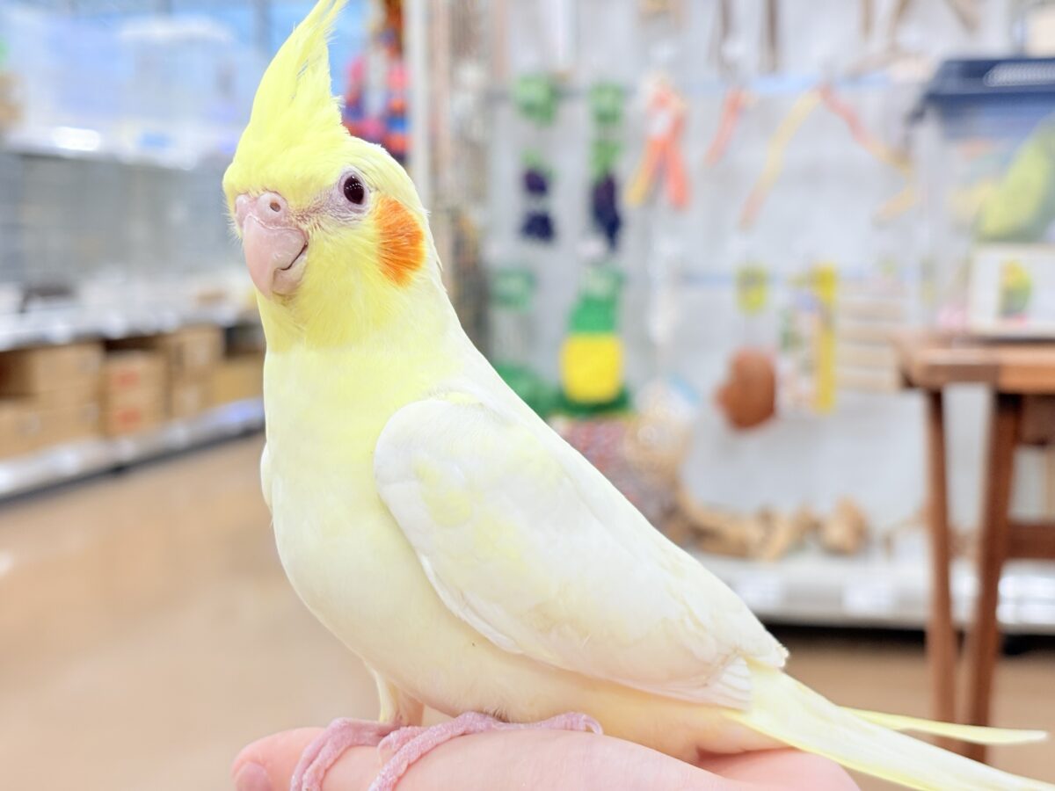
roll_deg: +1.7
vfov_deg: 28.0
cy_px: 396
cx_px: 528
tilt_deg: -4.6
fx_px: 1585
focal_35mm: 52
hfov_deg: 36.8
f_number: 1.6
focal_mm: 5.96
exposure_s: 1/100
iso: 80
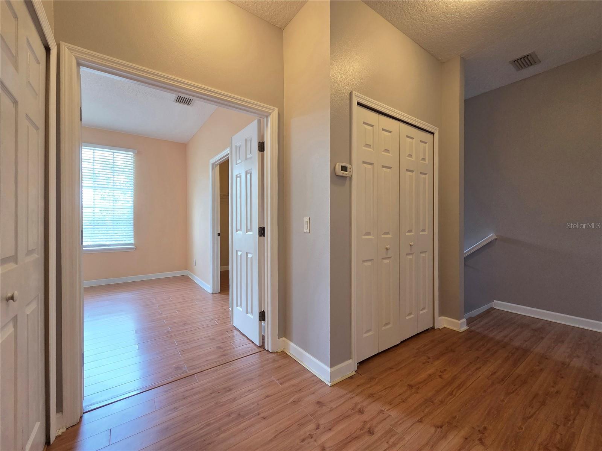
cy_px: 226
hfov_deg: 106.2
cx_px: 301
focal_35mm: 13
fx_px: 226
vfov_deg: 89.9
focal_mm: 2.2
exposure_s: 1/60.2
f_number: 2.2
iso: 250
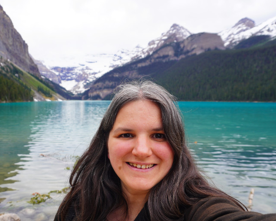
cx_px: 114
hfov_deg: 61.8
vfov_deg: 51.6
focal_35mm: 28
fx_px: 229
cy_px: 114
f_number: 5
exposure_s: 1/80
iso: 100
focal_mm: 16
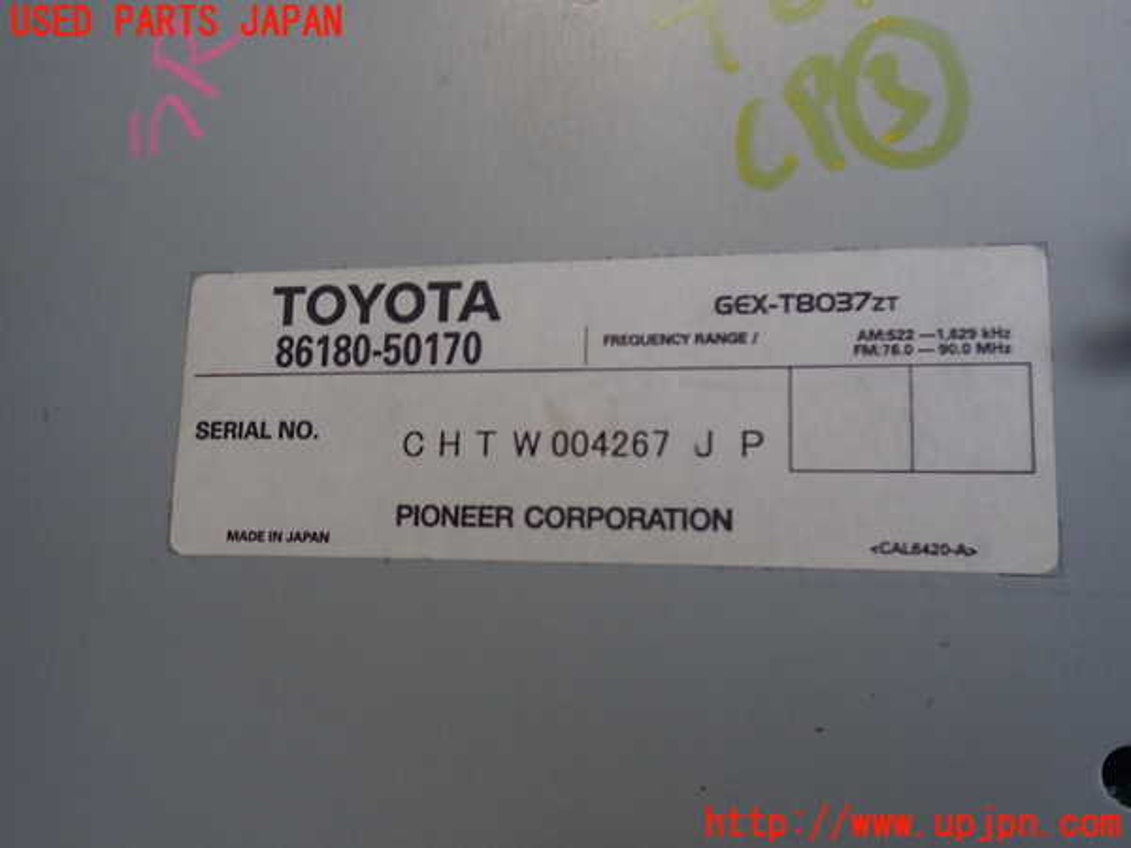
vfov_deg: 46.8
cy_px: 424
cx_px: 566
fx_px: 980
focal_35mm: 30
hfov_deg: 60.0
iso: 200
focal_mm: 5.4
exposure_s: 1/125
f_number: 2.3
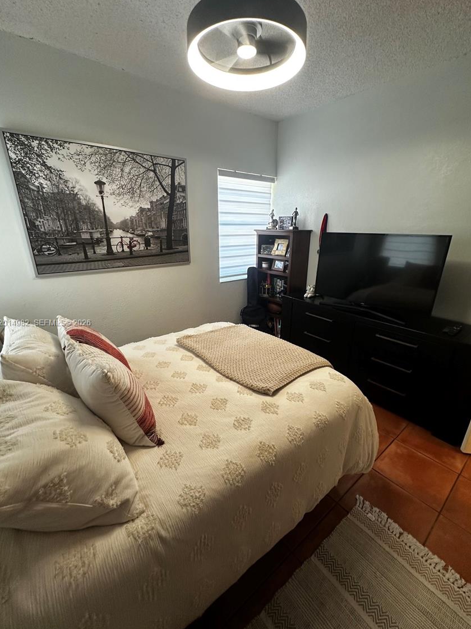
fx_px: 272
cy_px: 323
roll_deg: -1.8
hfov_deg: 81.7
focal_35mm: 15
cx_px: 239
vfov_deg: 98.1
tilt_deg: -19.1
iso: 160
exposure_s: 1/60
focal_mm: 2.22
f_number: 2.2
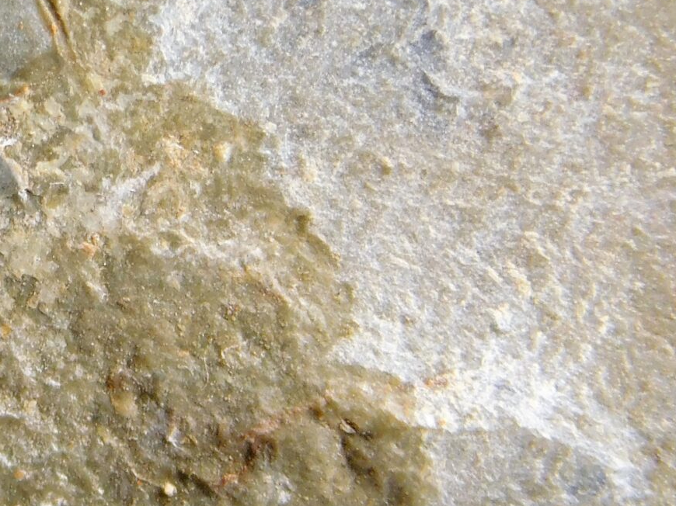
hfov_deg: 2.9
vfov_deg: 2.2
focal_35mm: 683
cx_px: -101
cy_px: 162
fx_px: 13334
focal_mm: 41.3
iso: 125
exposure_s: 1/40
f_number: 5.6
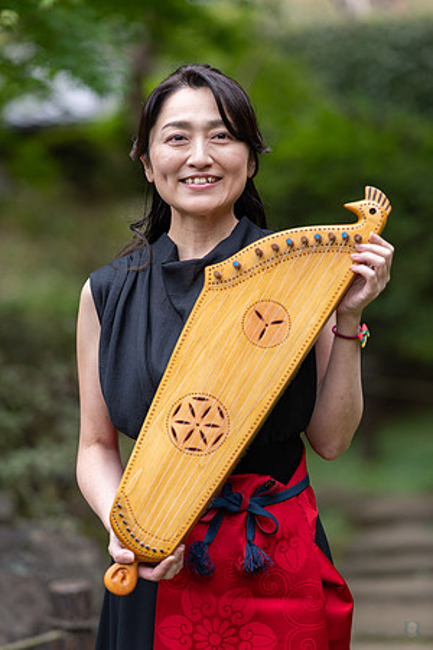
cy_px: 325
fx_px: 1894
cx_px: 216
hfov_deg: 13.0
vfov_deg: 19.5
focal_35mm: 105
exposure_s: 1/250
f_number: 2.2
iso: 160
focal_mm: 105
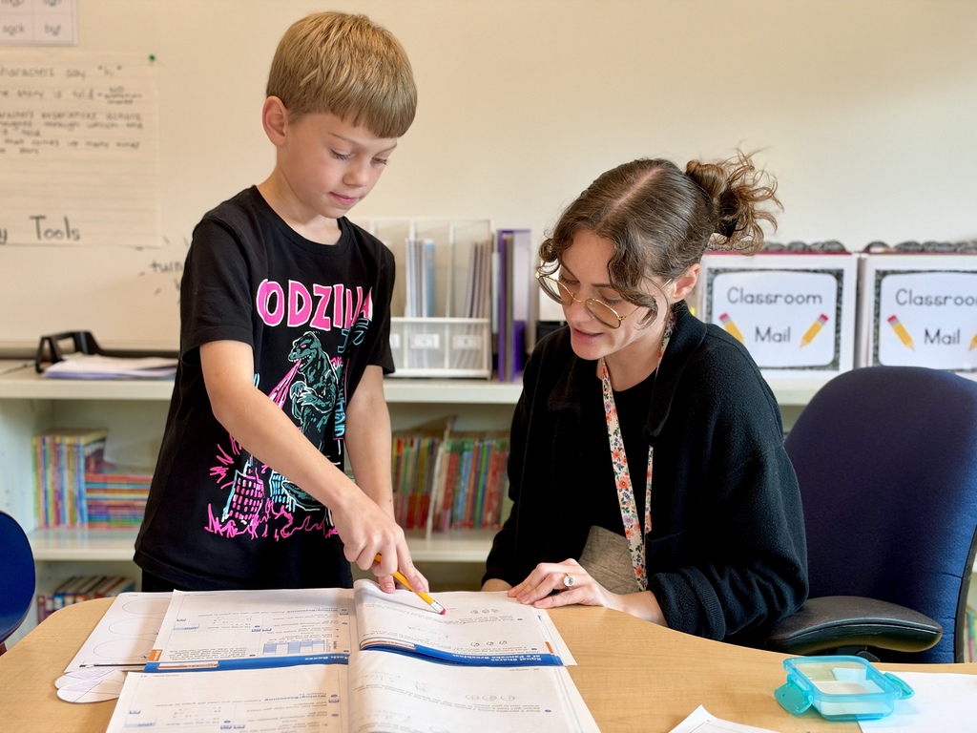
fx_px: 1355
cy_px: 366
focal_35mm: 48
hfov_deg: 39.7
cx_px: 488
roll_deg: +0.8
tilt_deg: -4.3
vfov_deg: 30.3
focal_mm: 6.93
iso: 250
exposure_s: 1/60
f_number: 1.8
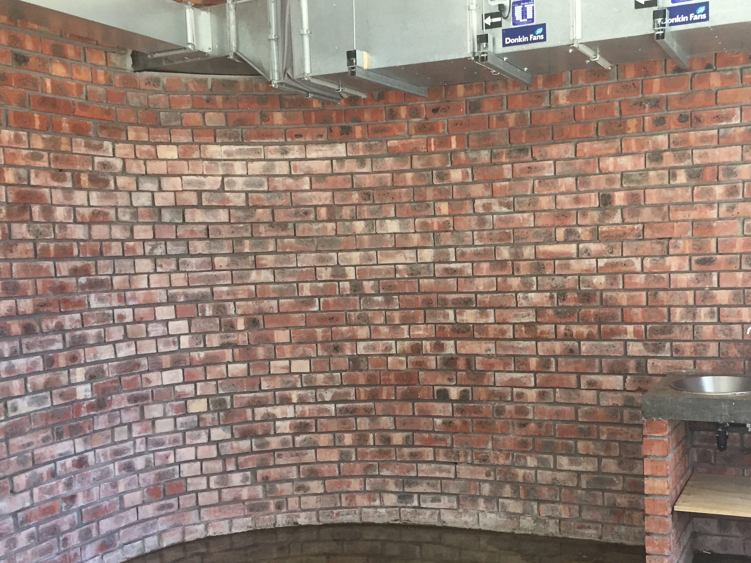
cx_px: 480
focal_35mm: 38
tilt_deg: -5.3
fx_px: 824
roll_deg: +2.3
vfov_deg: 37.6
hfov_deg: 48.4
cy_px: 325
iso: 64
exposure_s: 1/33
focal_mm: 4.15
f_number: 2.2
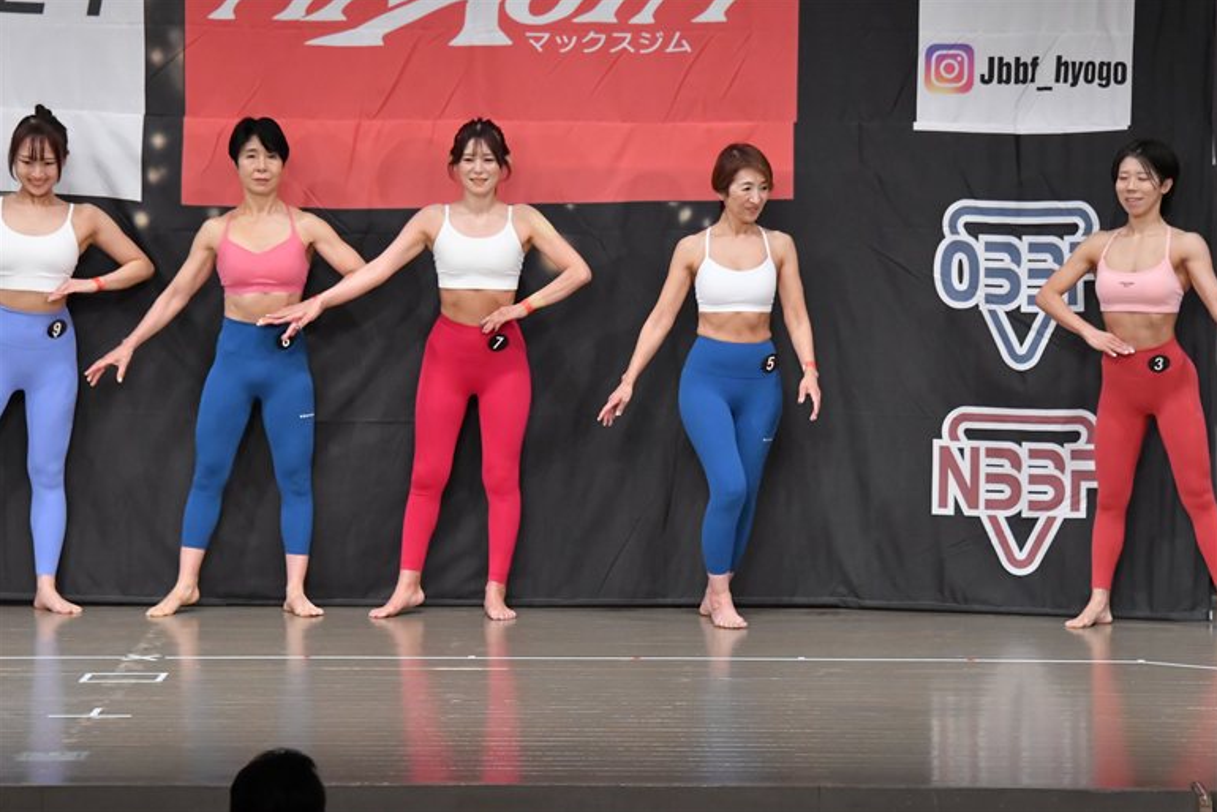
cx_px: 611
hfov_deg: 11.7
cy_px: 406
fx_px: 5918
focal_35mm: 175
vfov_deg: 7.9
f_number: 5.6
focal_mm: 116
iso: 5000
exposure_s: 1/400
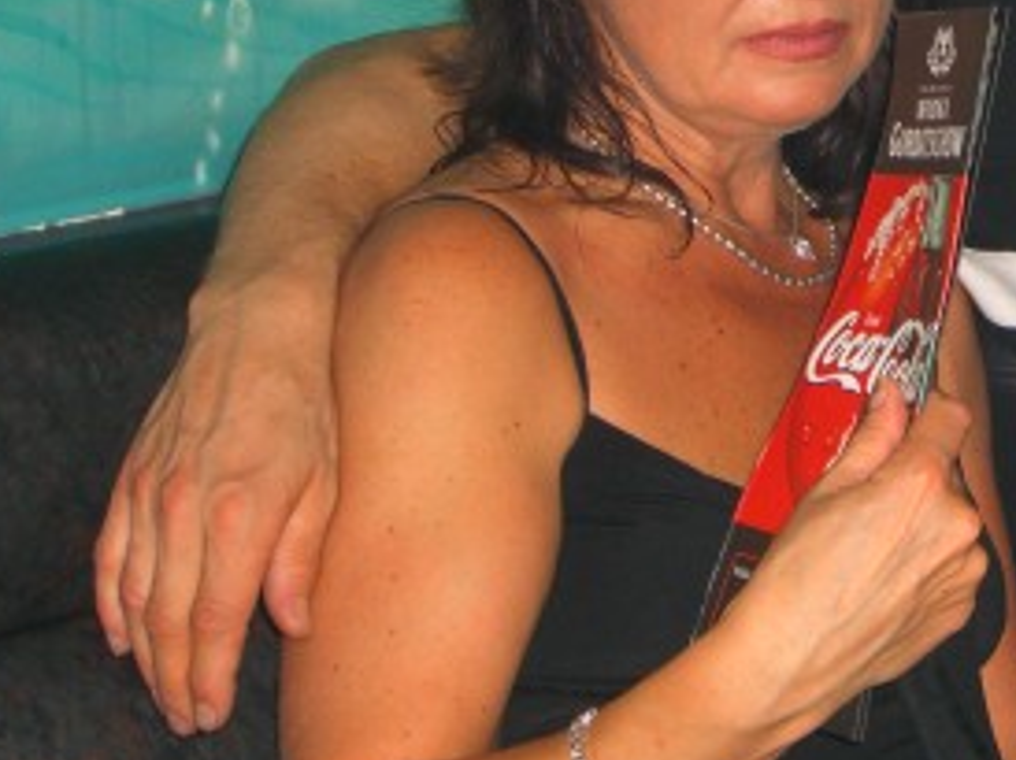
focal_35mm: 125
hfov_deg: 15.4
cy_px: 41
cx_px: 1060
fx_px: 3666
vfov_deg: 11.7
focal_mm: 11.8
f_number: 3.6
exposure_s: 1/60
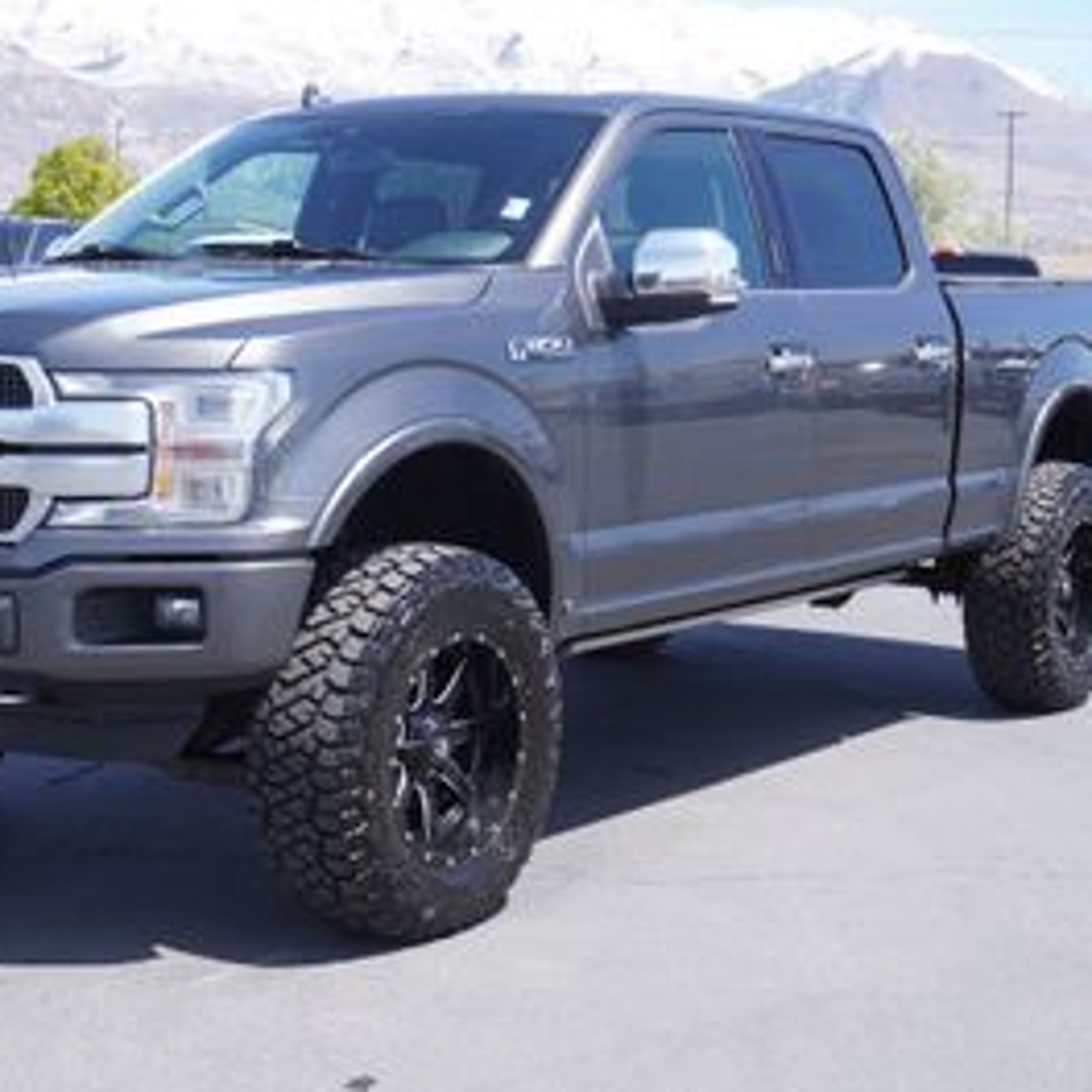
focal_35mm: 64
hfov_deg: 26.9
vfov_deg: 27.0
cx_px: 401
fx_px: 2271
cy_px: 548
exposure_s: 1/125
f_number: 7.1
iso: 100
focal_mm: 33
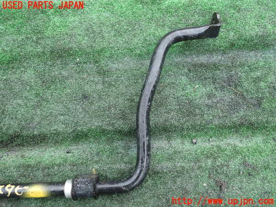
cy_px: 104
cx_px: 138
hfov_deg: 60.0
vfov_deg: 46.8
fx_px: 239
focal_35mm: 30
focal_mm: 5.4
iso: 100
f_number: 2.3
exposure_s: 1/80
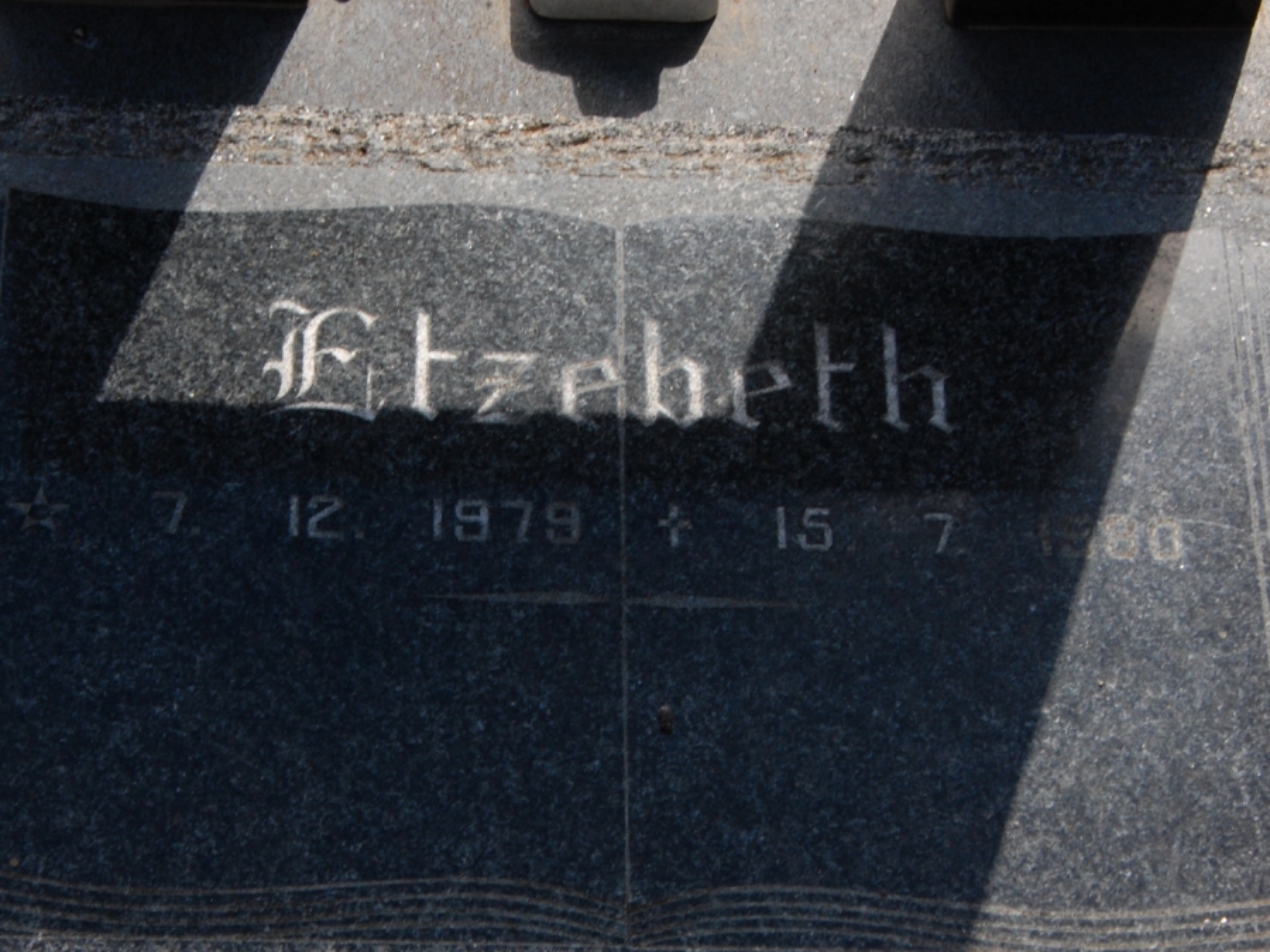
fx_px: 3909
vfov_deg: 13.9
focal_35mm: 107
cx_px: 580
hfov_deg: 18.5
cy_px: 473
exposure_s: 1/125
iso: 400
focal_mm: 65
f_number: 18
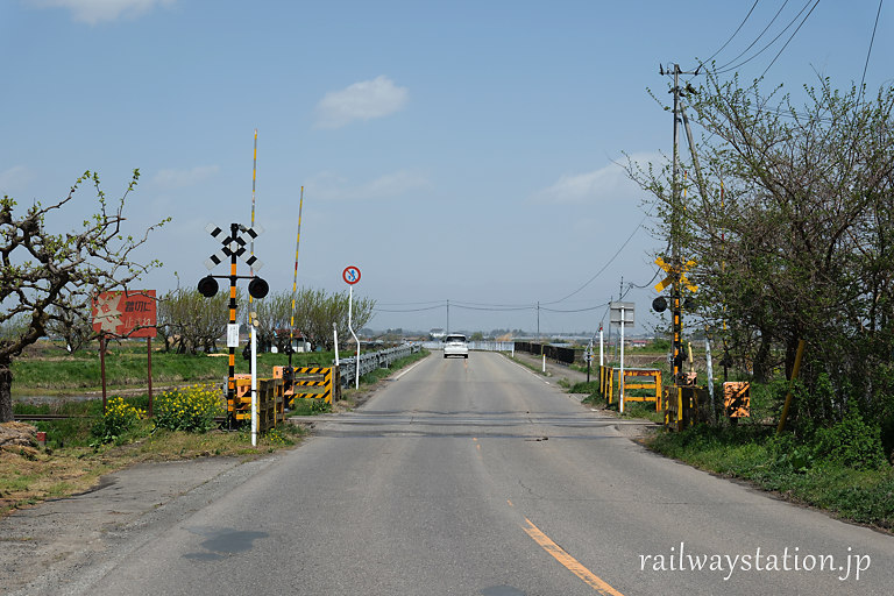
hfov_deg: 33.4
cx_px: 447
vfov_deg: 22.6
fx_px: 1490
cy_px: 298
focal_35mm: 60
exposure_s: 1/240
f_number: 9
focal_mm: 39.8
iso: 125
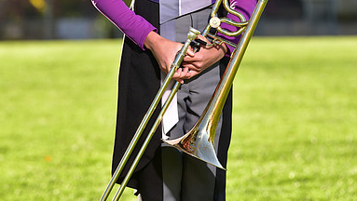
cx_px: 178
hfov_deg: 6.8
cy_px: -60
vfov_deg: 3.8
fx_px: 3003
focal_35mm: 317
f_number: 5.6
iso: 100
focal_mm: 200
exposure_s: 1/200
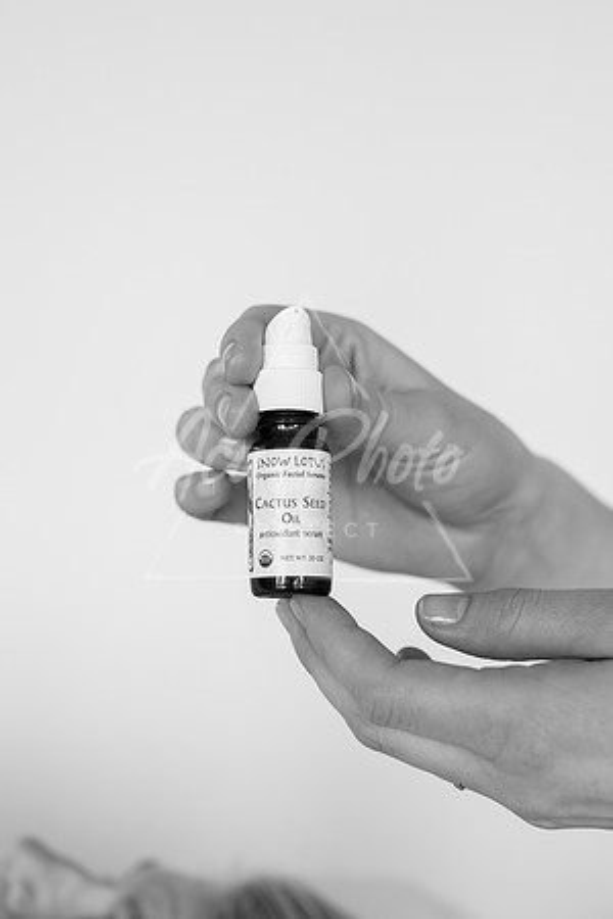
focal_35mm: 50
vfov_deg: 39.6
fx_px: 1277
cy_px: 460
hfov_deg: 27.0
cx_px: 306
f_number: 5
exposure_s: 1/200
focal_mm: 50
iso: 640
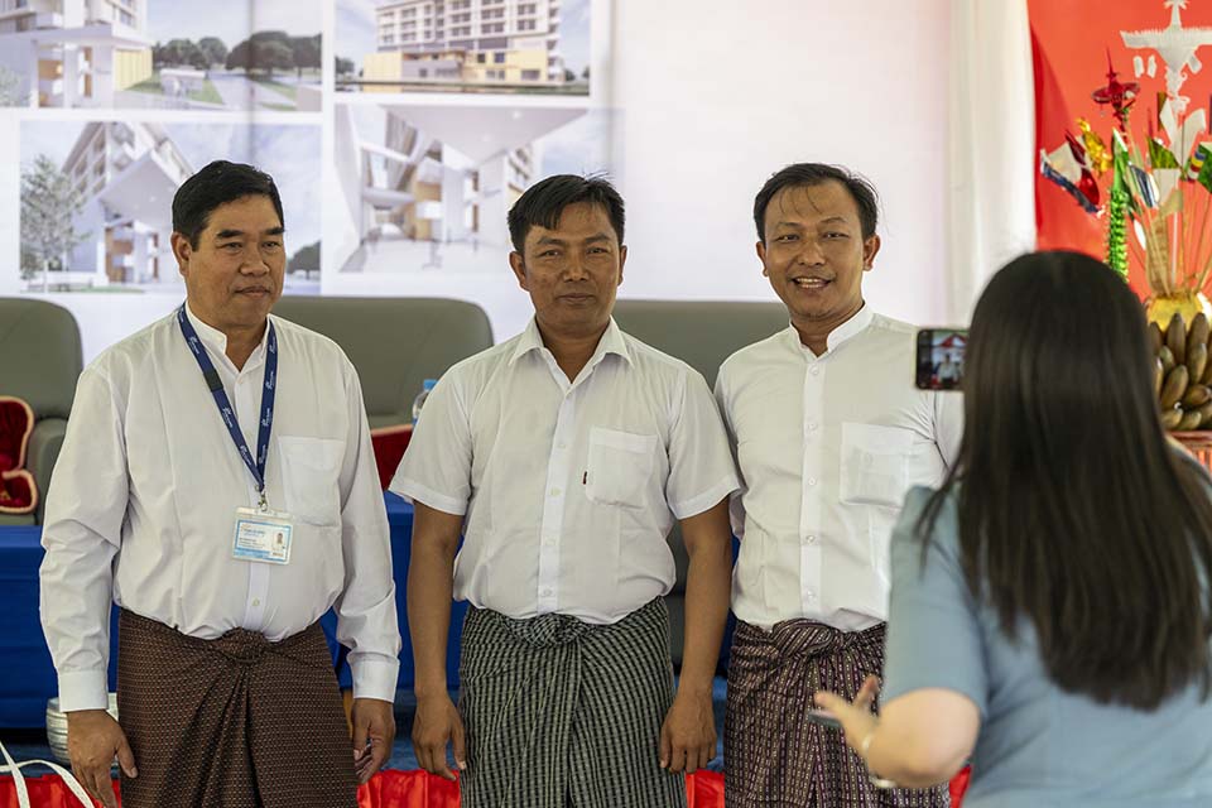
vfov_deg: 11.0
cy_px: 404
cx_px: 606
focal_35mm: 125
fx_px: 4208
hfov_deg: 16.4
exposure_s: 1/320
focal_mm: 125
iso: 1100
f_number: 5
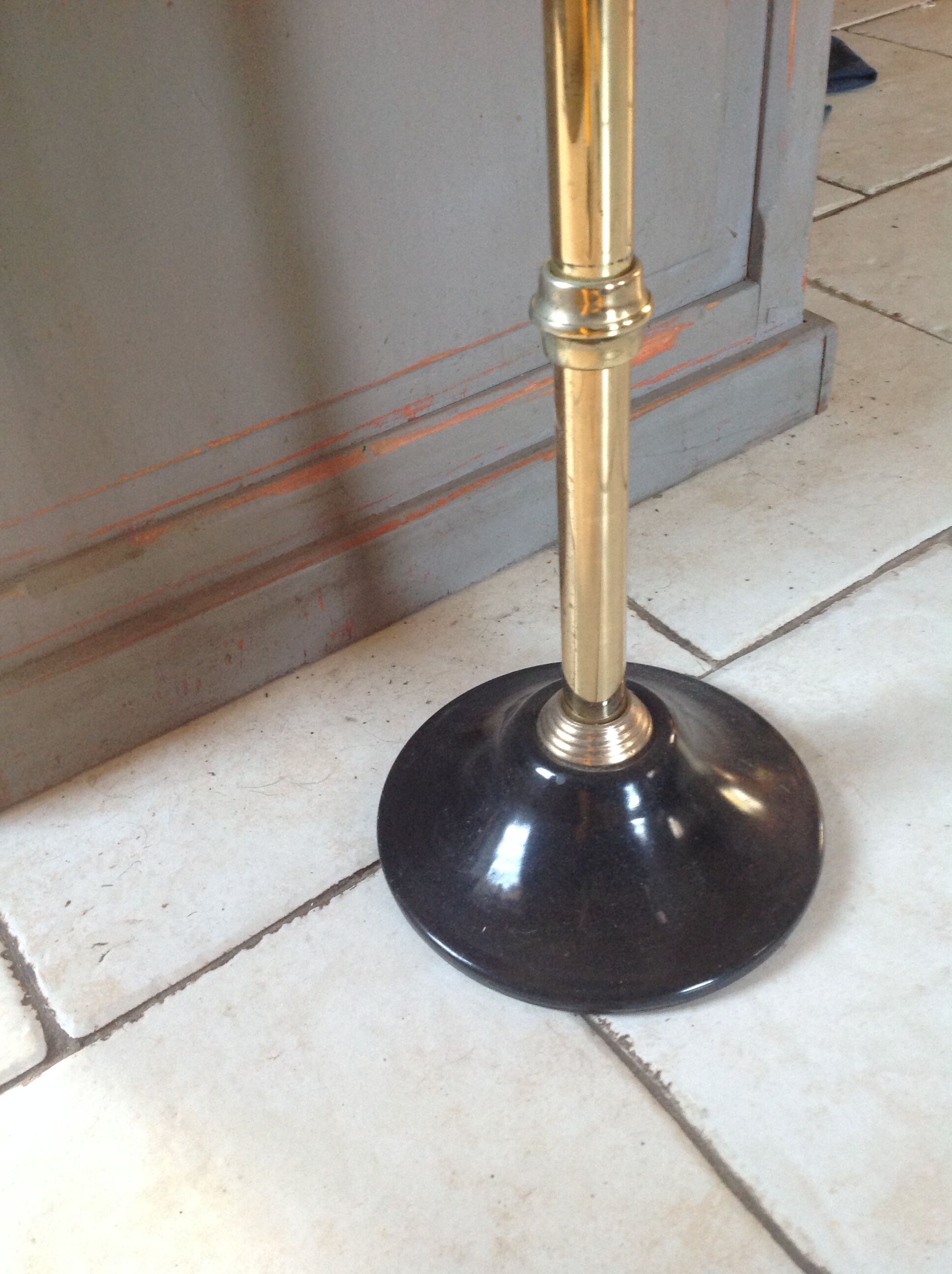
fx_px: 1287
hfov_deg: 40.6
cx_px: 476
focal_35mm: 35
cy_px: 637
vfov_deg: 52.7
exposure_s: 1/15
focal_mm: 4.28
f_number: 2.4
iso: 200
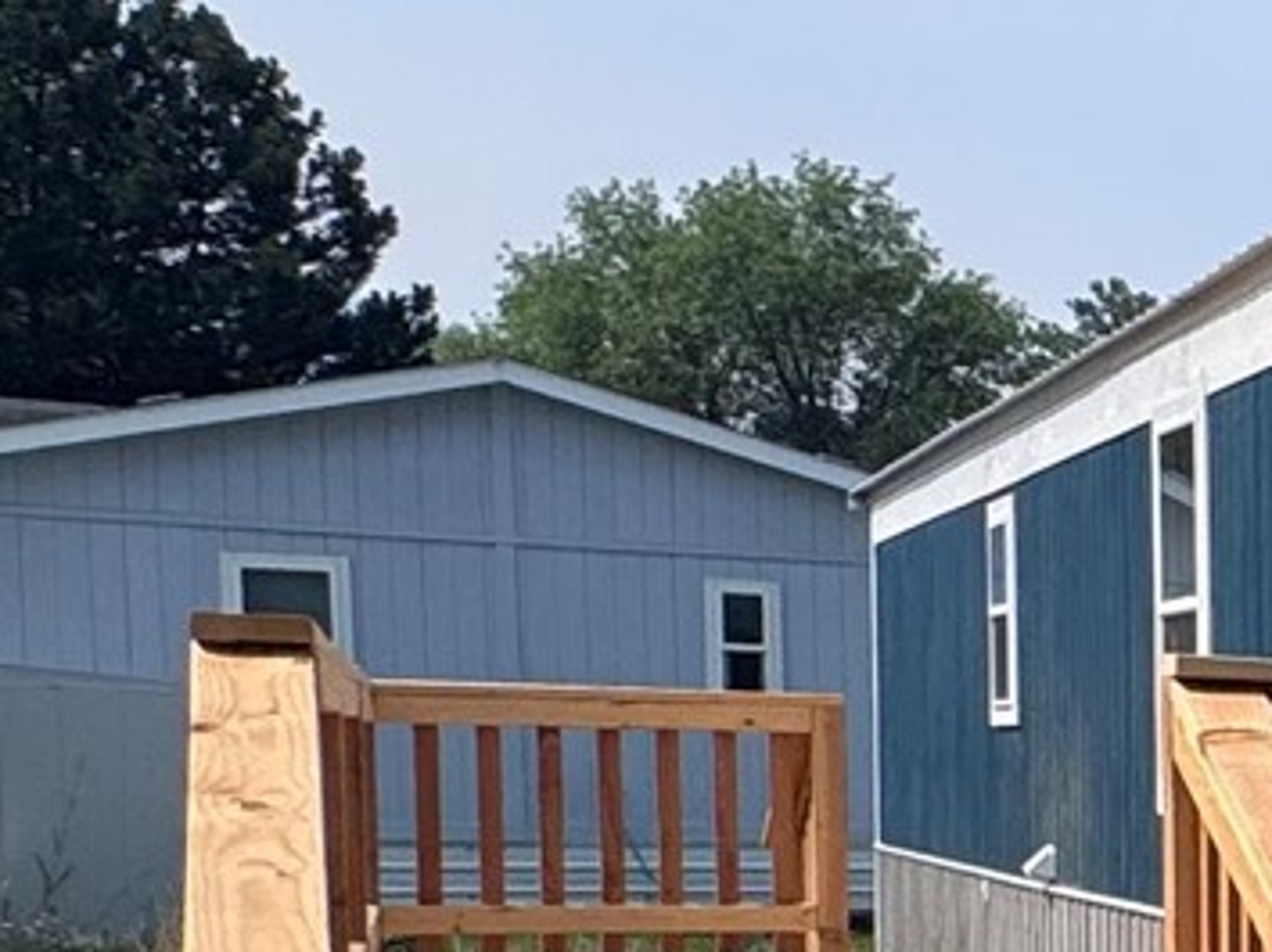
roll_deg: -2.5
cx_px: 2796
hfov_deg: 16.1
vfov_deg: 17.6
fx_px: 2974
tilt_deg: -4.7
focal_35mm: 81
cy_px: 1020
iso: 50
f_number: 2.2
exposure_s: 1/2028
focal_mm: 2.22
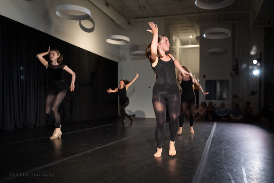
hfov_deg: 58.1
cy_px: 100
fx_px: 246
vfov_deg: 40.8
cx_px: 153
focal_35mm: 32
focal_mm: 28
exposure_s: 1/400
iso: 6400
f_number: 4
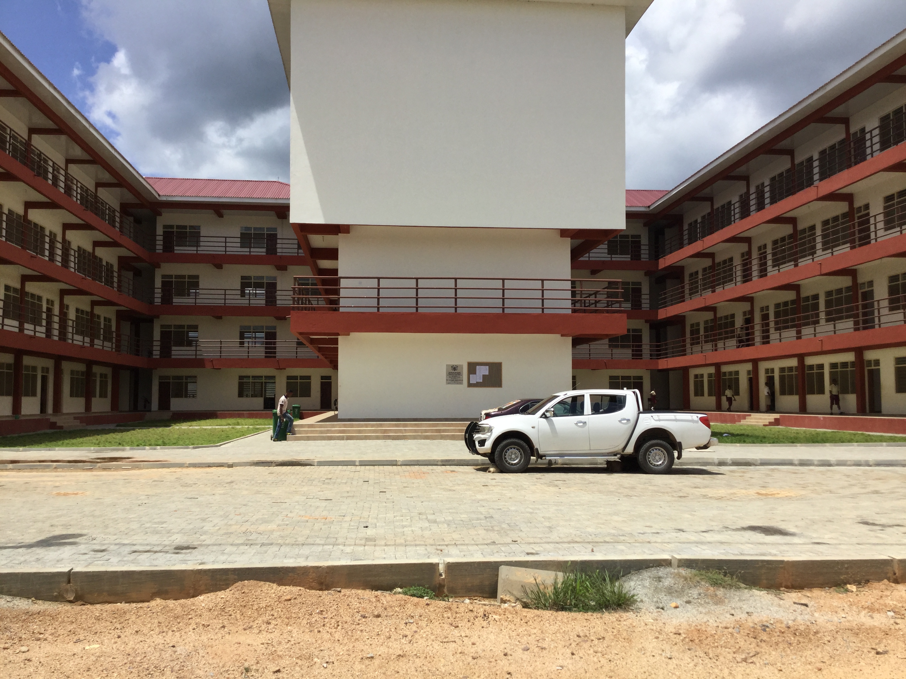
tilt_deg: +5.4
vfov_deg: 45.4
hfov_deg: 58.4
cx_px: 453
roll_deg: -0.5
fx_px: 811
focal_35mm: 31
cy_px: 340
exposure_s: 1/1894
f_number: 2.4
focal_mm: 3.3
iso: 25
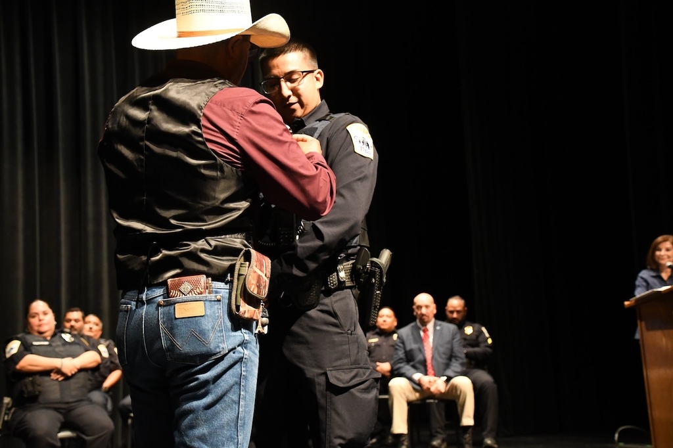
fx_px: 972
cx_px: 336
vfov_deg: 26.0
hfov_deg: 38.2
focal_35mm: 52
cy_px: 224
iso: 4000
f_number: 5.6
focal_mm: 35
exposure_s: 1/60
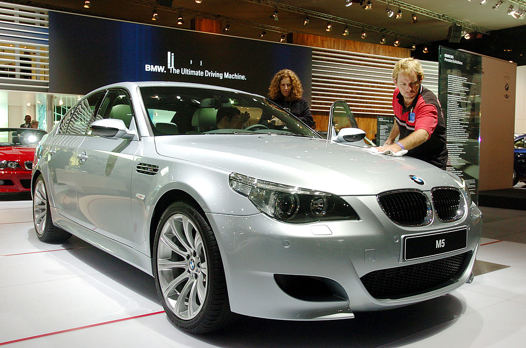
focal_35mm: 33
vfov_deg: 39.8
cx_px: 263
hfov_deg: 57.3
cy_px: 174
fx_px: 481
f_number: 4
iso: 400
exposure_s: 1/125
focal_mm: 22
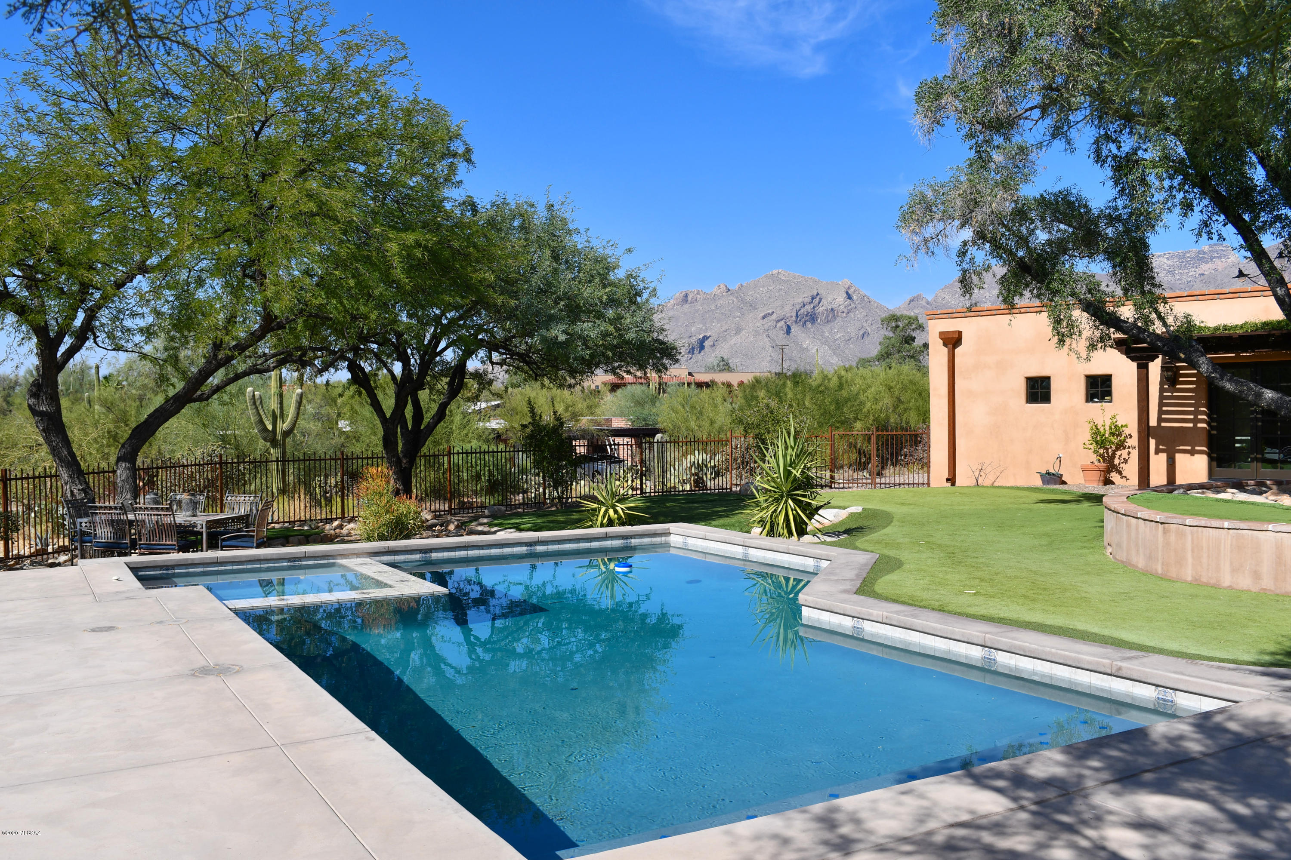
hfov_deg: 61.9
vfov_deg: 43.6
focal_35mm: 30
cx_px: 646
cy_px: 430
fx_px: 1076
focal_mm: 20
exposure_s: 1/320
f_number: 9
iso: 100
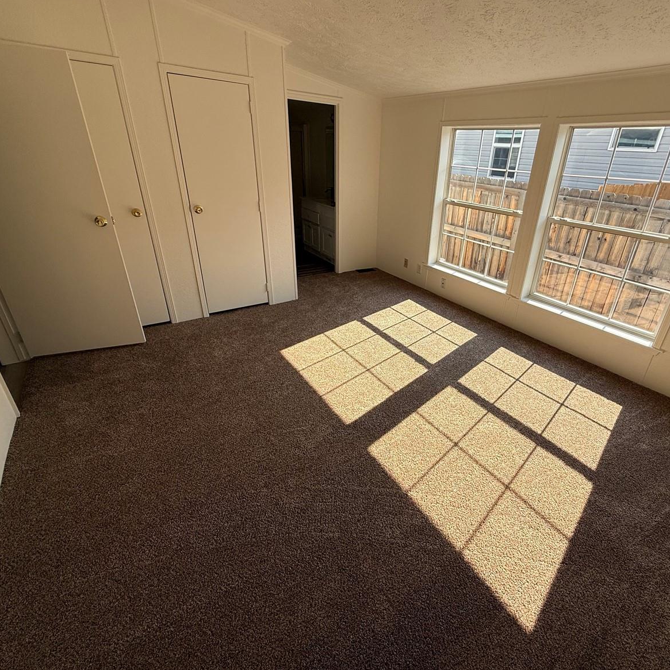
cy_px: 331
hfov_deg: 83.4
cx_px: 385
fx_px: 372
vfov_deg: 84.0
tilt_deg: -25.8
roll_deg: -3.2
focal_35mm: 17
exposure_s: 1/445
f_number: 2.2
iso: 50
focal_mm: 2.22
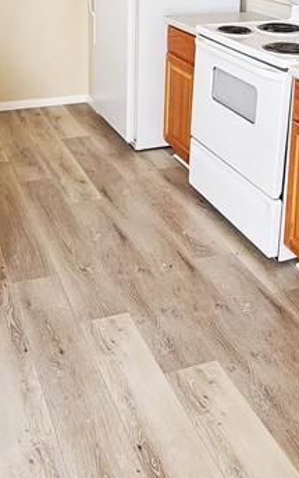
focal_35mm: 41
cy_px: 39
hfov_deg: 31.1
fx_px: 535
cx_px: 107
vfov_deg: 43.6
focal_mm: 2.2
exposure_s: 1/60
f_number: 2.2
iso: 320
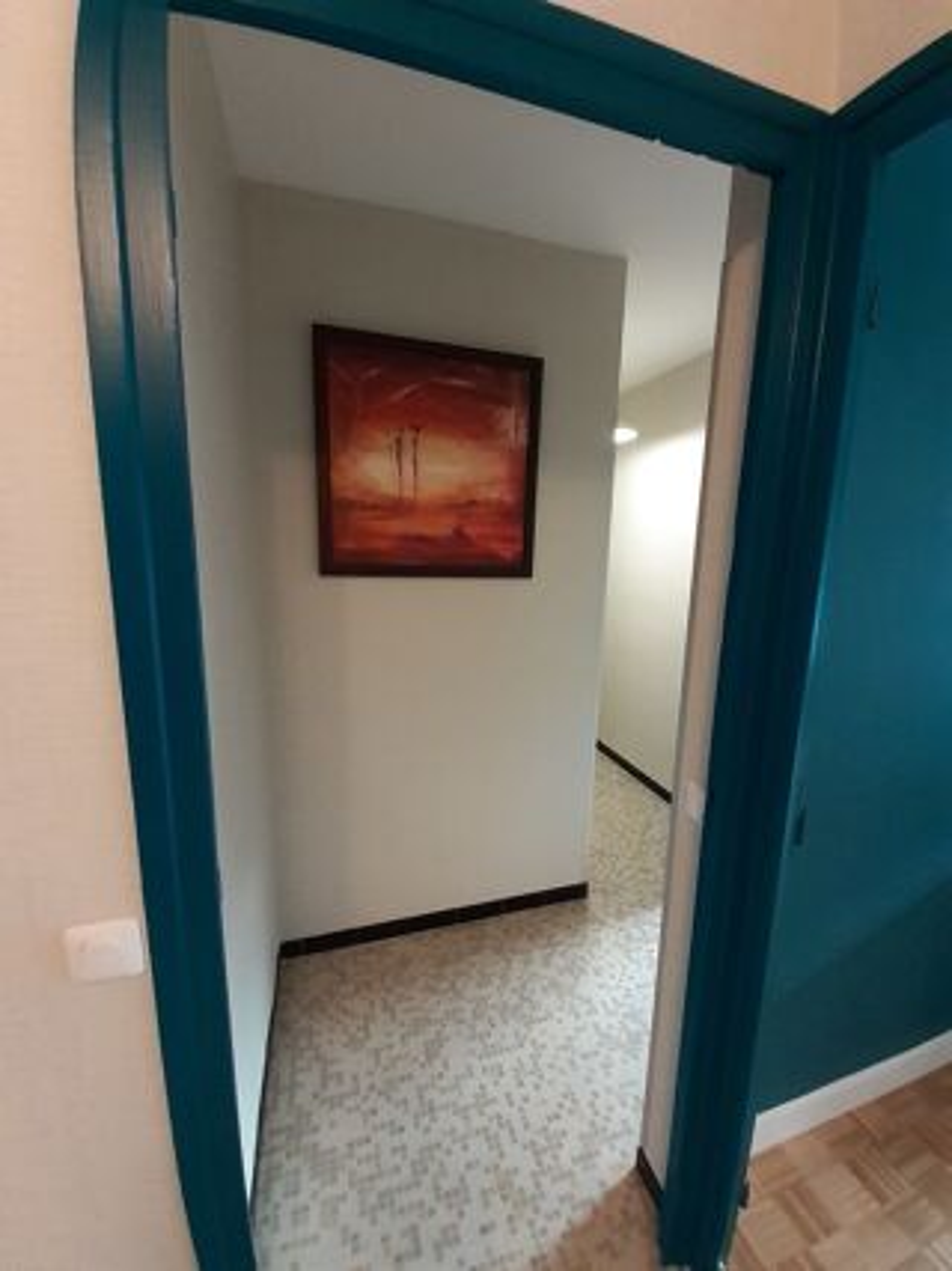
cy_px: 636
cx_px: 476
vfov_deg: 106.2
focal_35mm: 13
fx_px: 477
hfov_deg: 89.9
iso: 250
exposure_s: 1/25
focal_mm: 1.13
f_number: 2.2
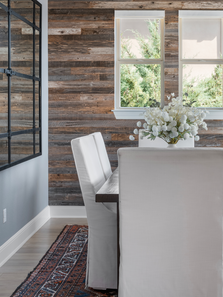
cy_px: 105
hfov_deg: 24.2
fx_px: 515
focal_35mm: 60
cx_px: 163
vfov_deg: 32.0
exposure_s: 1/4
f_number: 13
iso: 400
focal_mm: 45
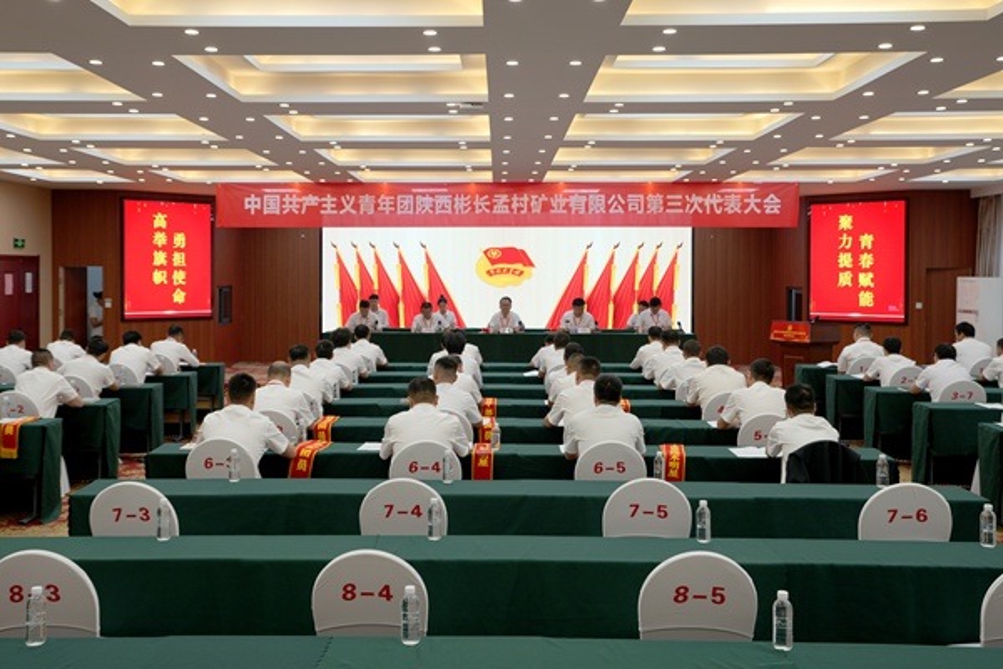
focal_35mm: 35
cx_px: 502
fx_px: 975
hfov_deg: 54.4
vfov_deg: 37.9
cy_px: 334
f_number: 4
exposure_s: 1/60
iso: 200
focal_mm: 35
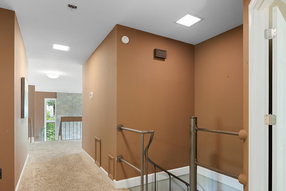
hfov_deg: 78.3
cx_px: 158
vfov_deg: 56.8
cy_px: 114
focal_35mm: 22
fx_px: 175
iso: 320
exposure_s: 1
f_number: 6.3
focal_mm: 16
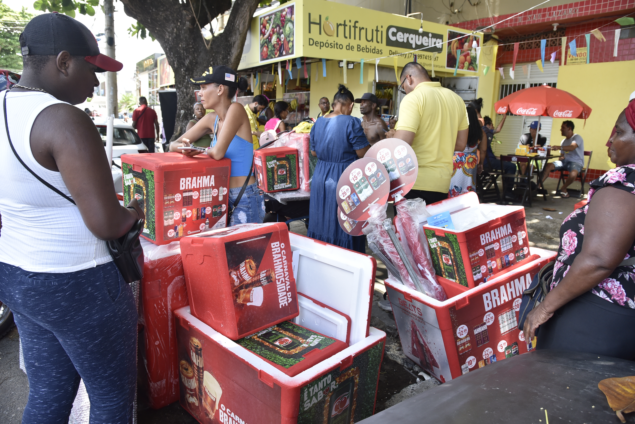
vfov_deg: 53.1
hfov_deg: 73.7
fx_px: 423
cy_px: 212
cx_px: 318
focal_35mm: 24
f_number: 7.1
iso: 640
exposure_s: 1/250
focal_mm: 24
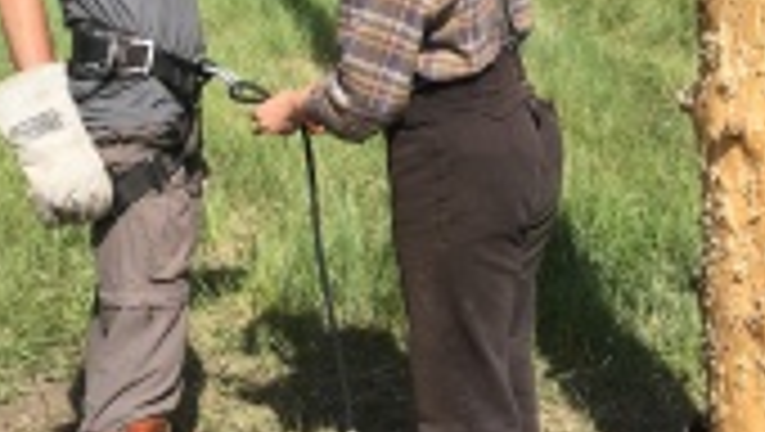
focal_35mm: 68
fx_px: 1381
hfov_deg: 30.9
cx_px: 464
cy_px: 68
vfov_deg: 17.6
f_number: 2.2
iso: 25
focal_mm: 4.15
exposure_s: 1/1261
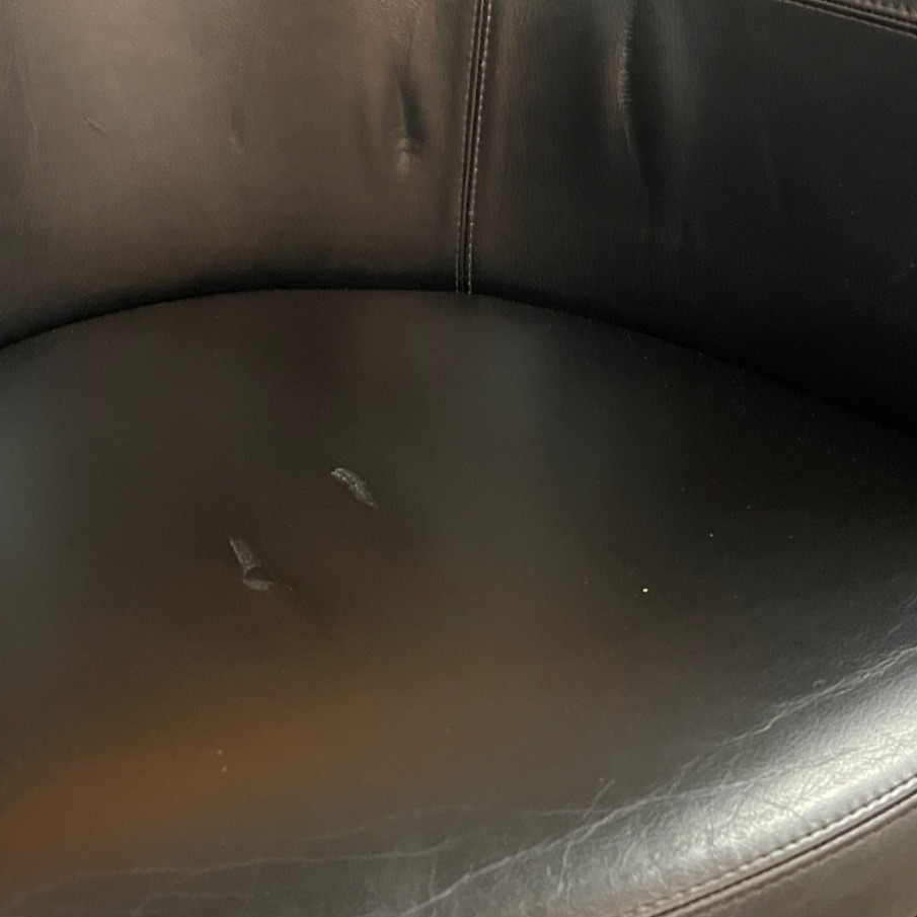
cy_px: 357
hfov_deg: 32.6
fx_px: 1558
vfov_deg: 32.7
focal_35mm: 52
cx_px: 317
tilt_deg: -29.1
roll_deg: +0.8
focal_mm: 5.1
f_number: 1.6
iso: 800
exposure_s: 1/25
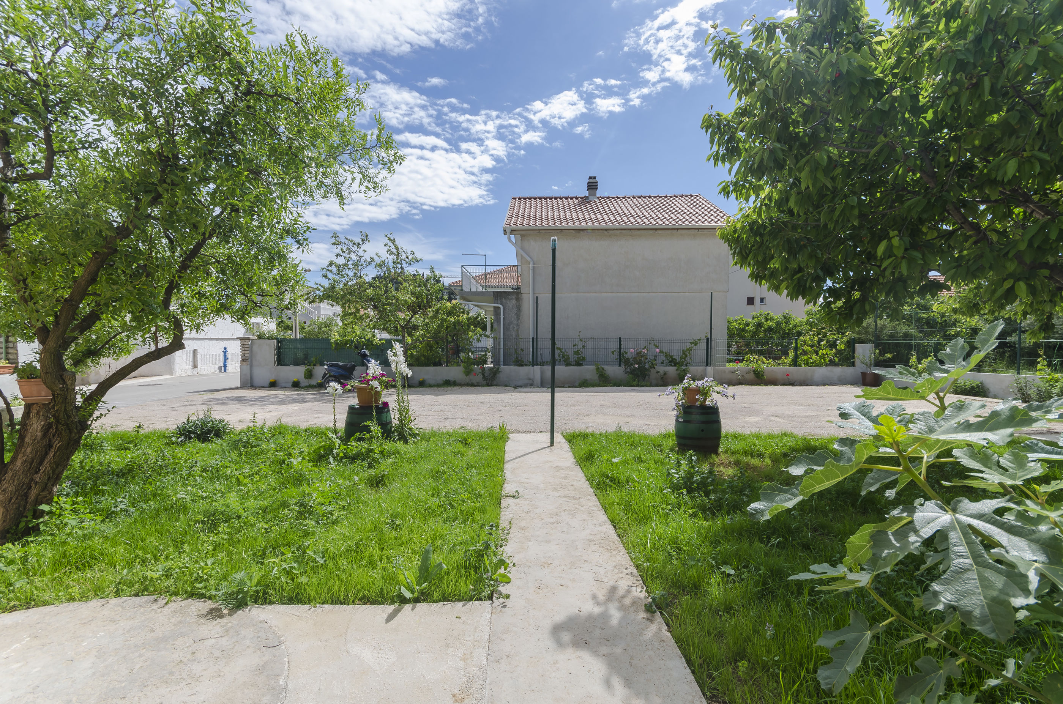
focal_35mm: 15
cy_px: 352
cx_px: 532
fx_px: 442
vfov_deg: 77.1
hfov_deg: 100.5
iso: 100
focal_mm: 10
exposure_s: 1/160
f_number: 9
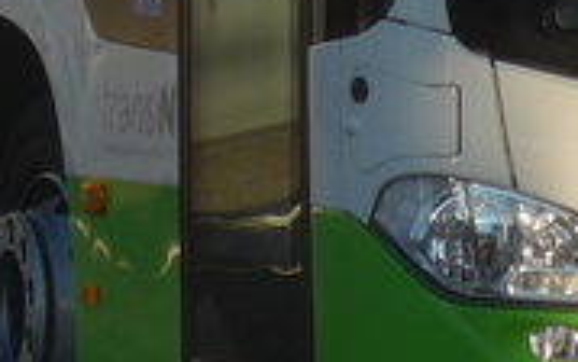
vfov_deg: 2.0
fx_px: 10085
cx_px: 381
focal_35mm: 640
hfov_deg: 3.3
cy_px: -637
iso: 80
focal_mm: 18
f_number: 4.6
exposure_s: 1/400
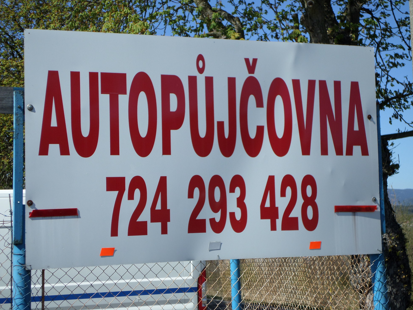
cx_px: 207
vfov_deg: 21.6
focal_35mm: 68
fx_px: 811
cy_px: 153
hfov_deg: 28.6
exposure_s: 1/750
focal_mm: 12
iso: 80
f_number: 4.1
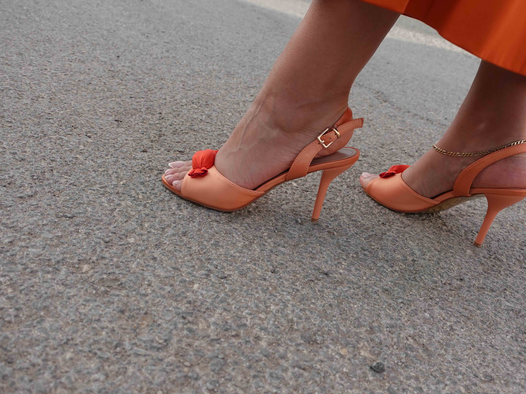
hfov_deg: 50.1
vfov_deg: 38.7
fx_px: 562
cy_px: 202
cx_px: 286
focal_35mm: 37
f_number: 4
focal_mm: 12.79
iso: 125
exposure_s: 1/320
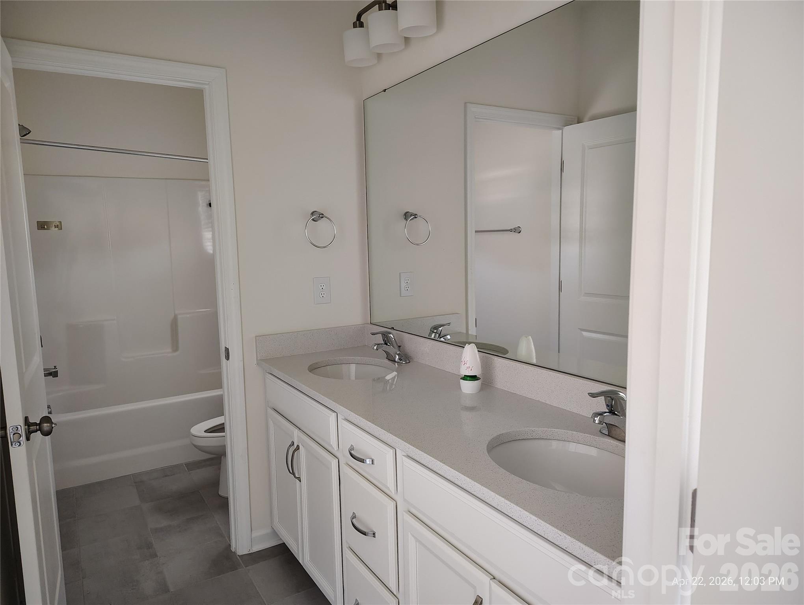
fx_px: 558
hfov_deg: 71.5
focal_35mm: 24
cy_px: 302
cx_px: 402
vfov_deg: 56.9
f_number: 1.8
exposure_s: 1/60
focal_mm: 5.56
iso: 1016
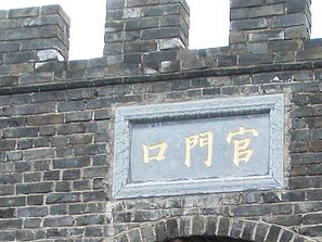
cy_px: 336
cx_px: 239
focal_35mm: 124
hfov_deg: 15.8
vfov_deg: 11.6
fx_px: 1154
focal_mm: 6.3
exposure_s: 1/59.8
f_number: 3.5
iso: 133
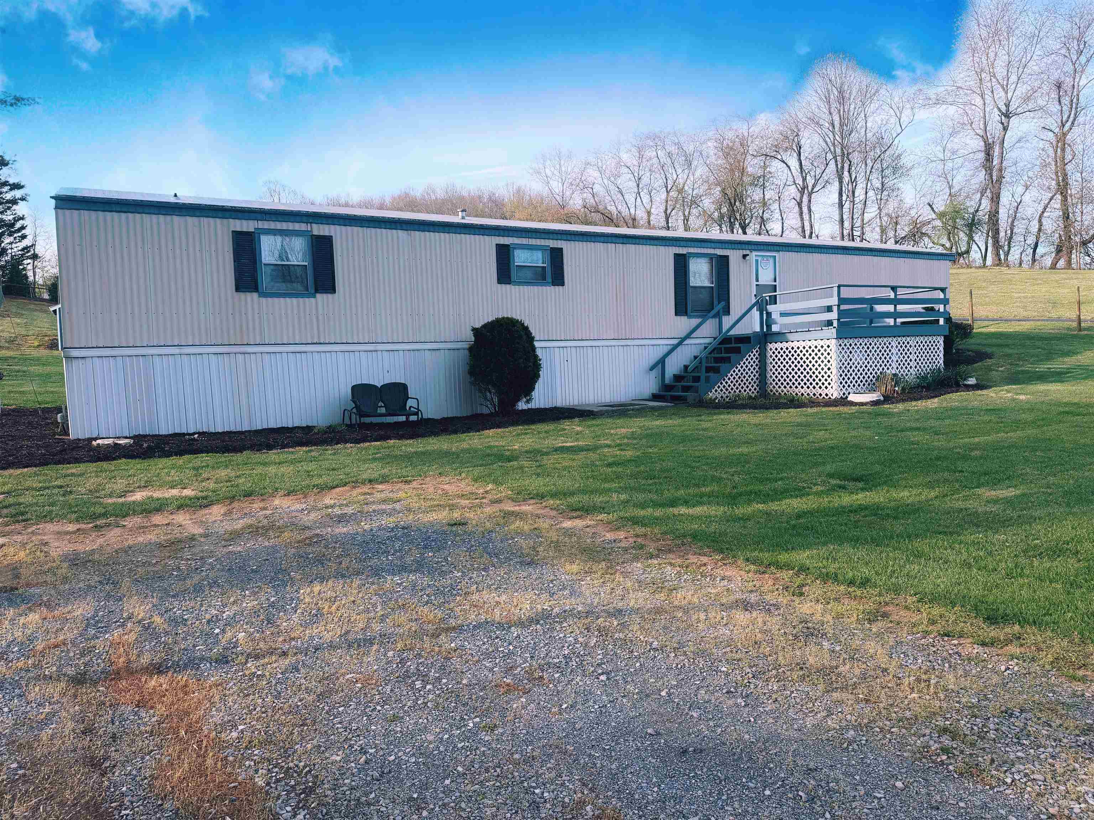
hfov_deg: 71.6
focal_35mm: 24
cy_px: 410
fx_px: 758
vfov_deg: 56.8
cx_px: 547
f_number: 1.78
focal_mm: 6.76
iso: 80
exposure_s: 1/1361
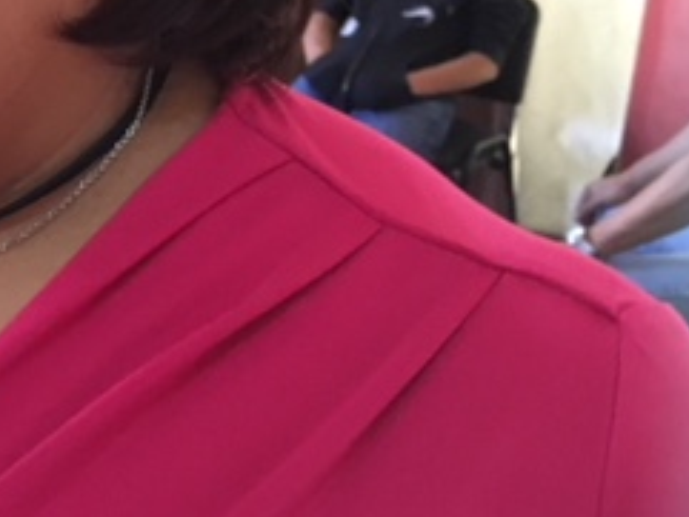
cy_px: -100
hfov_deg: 22.5
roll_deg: -0.7
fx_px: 1533
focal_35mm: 77
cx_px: -217
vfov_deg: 18.2
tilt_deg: -8.3
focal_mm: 4.15
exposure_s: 1/15
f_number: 2.2
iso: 400
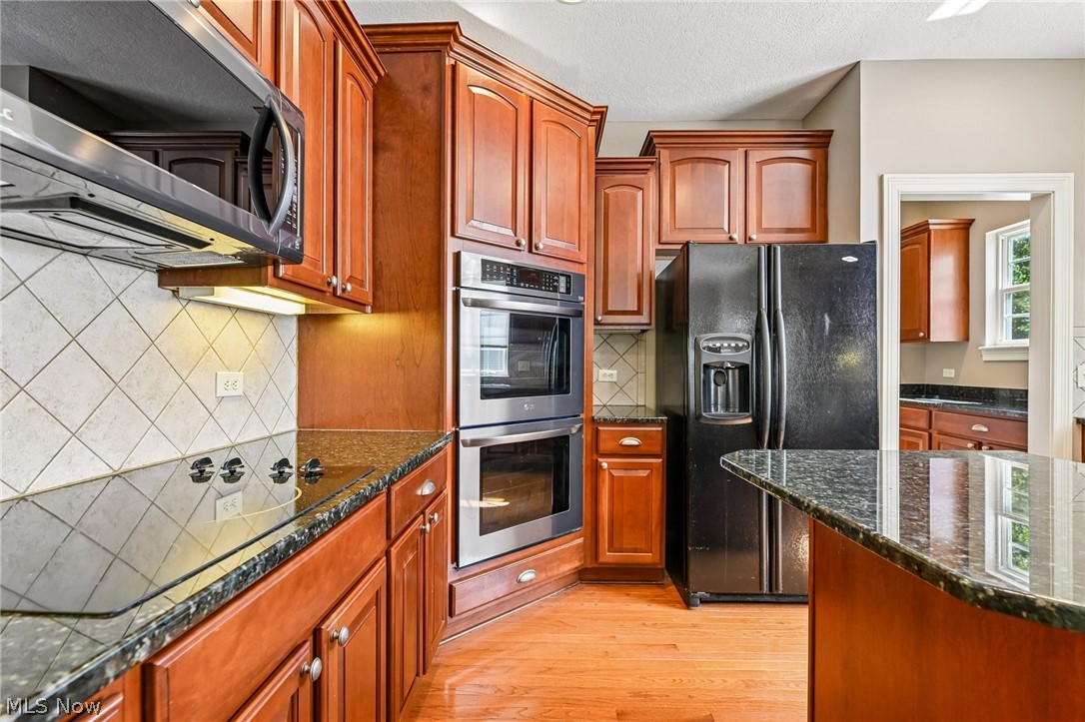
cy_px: 361
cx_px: 542
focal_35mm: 16
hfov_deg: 96.8
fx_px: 482
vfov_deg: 73.7
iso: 800
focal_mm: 16
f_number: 6.3
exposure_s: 1/50
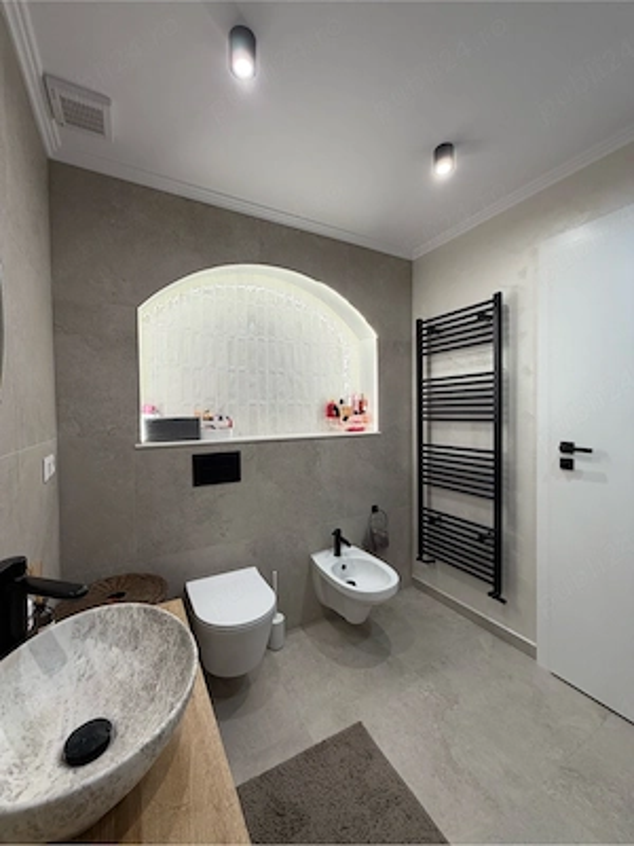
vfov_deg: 102.1
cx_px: 317
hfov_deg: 85.7
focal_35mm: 14
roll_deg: +0.4
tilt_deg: -2.5
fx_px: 342
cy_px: 423
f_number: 2.2
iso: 80
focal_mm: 2.22
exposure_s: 1/100
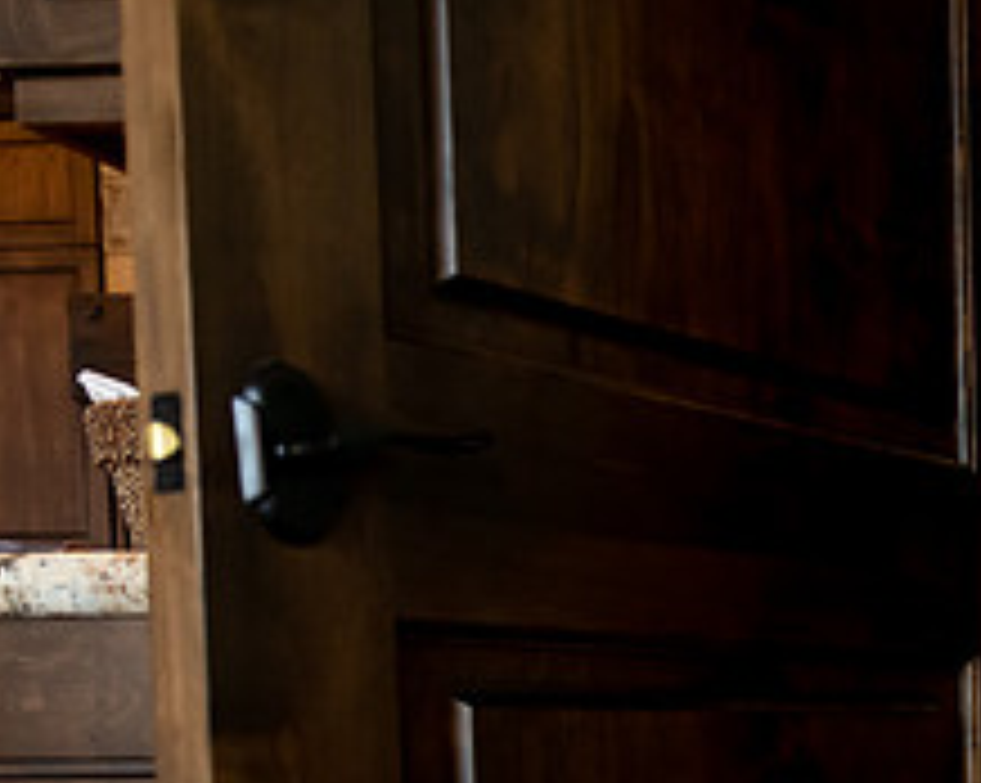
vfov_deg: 24.0
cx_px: 1251
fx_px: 1740
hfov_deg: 26.9
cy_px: 826
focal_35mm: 60
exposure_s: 1/250
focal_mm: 24
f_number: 2.8
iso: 1600
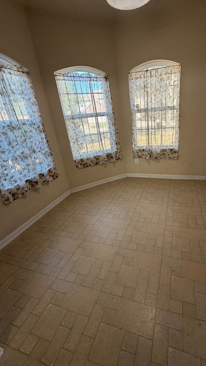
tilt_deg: -22.7
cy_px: 175
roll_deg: +5.0
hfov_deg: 66.2
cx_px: 127
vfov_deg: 99.3
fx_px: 155
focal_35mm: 16
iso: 200
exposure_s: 1/121
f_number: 2.2
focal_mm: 2.22
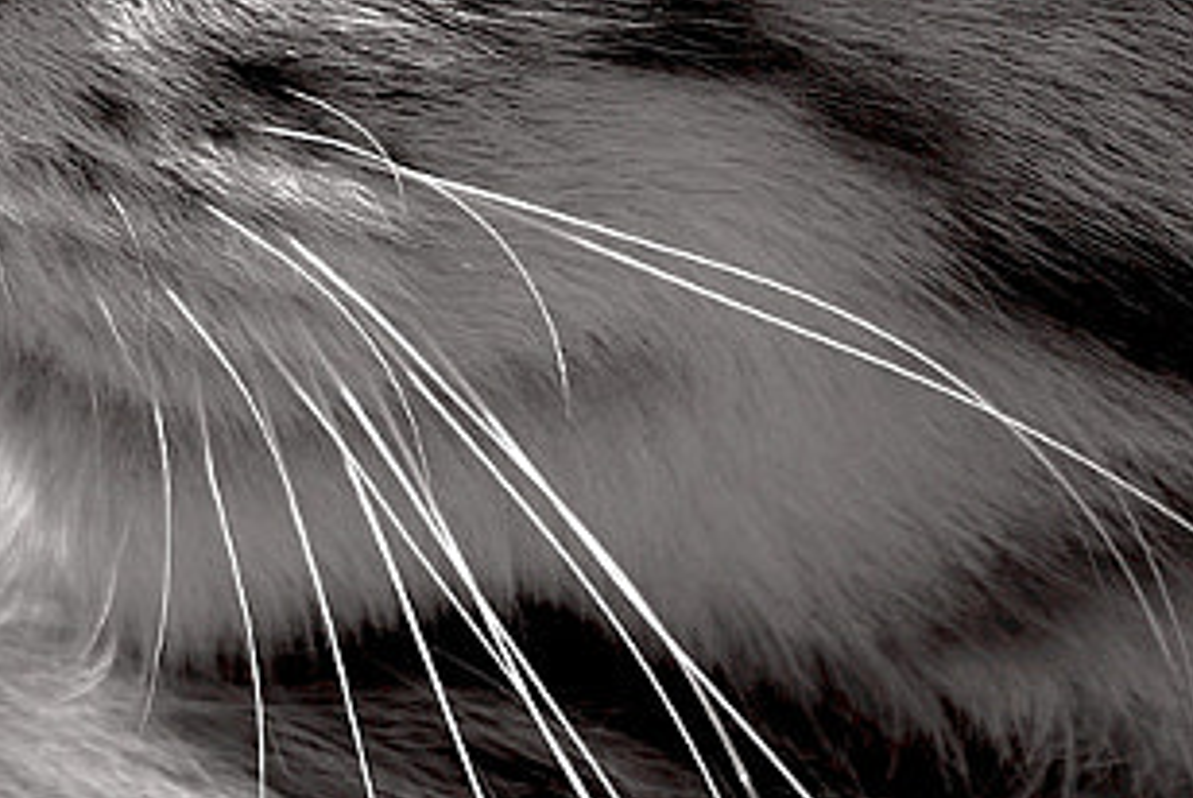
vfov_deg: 1.4
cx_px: 643
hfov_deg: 2.1
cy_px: -345
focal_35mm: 987
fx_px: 32738
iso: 200
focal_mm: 190
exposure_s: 1/400
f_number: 7.1
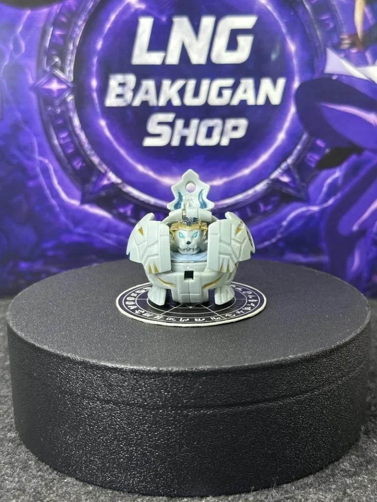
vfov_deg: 39.6
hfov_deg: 30.3
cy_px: 251
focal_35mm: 48
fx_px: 696
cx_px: 188
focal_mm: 6.86
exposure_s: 1/50
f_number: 1.78
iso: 200
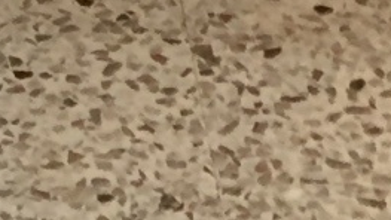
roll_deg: -3.1
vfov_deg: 3.7
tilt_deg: -17.4
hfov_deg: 7.0
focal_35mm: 308
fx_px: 3194
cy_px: -702
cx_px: 79
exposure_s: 1/33
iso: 200
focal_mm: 4.15
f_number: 2.2
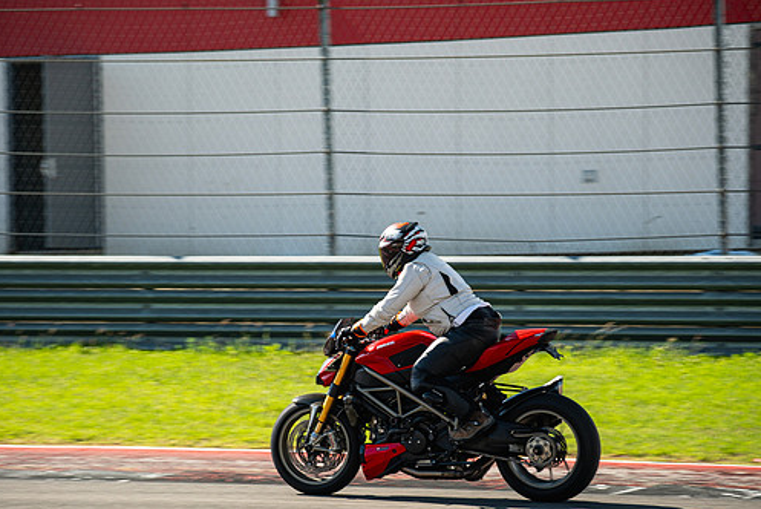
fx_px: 3701
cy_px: 295
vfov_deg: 7.9
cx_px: 386
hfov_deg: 11.7
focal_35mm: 175
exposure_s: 1/320
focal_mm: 100
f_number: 4.5
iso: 160
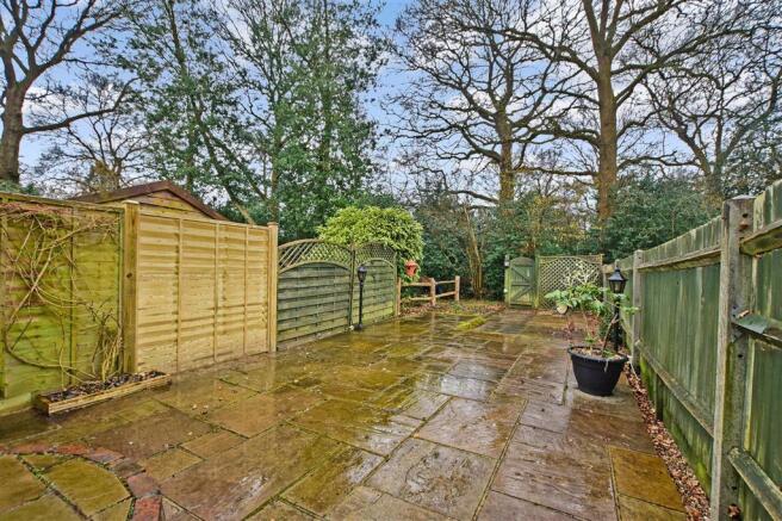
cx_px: 391
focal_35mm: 15
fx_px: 326
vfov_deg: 77.3
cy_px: 260
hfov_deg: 100.4
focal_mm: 10
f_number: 9
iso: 500
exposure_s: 1/125
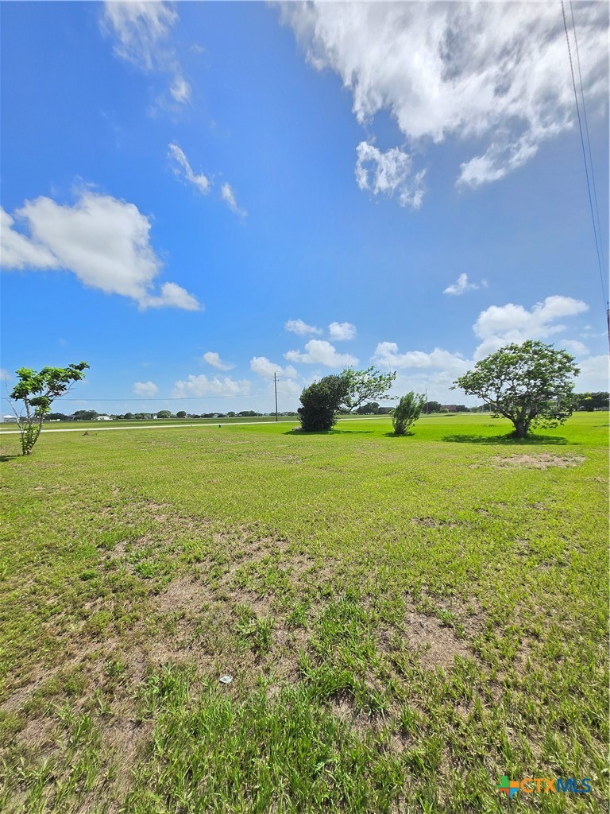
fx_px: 305
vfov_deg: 106.2
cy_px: 407
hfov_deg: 89.9
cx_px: 305
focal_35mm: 13
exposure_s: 1/1517
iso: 25
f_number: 2.2
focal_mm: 1.7
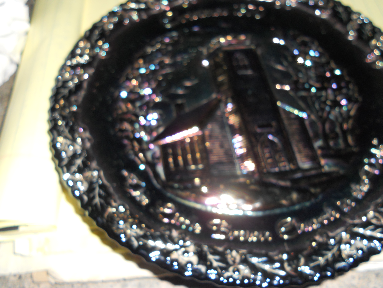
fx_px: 354
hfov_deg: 56.8
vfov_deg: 44.2
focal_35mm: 32
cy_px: 144
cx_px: 192
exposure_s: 1/25
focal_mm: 5.8
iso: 200
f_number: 8.8
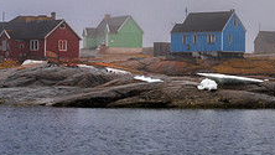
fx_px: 1415
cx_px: 284
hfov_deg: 11.0
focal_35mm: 194
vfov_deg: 6.3
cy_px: 20
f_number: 9
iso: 400
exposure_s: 1/800
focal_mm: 70
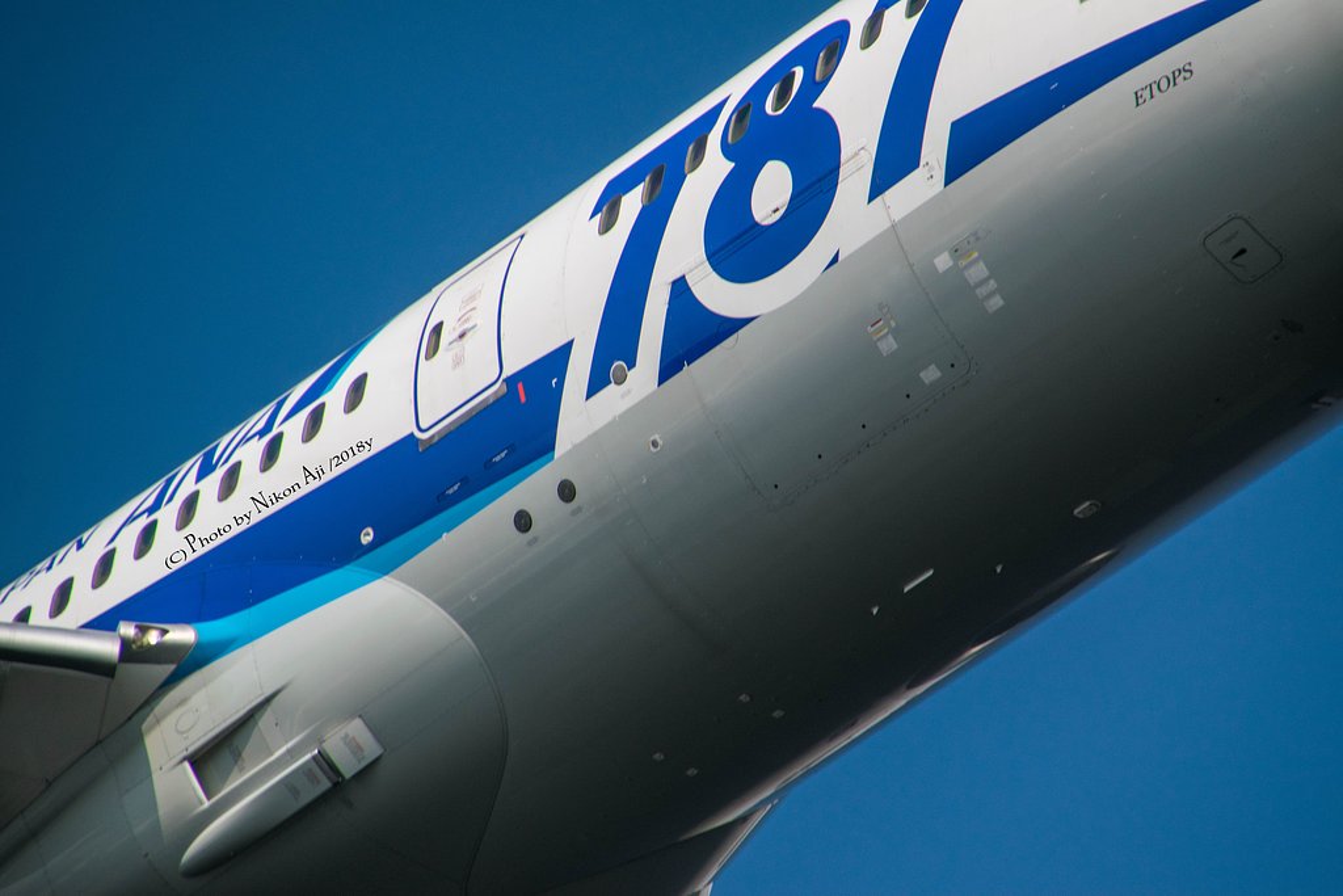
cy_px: 448
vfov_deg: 3.1
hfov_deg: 4.6
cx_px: 672
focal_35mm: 450
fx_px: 16789
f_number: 8
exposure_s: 1/500
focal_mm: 300
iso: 200
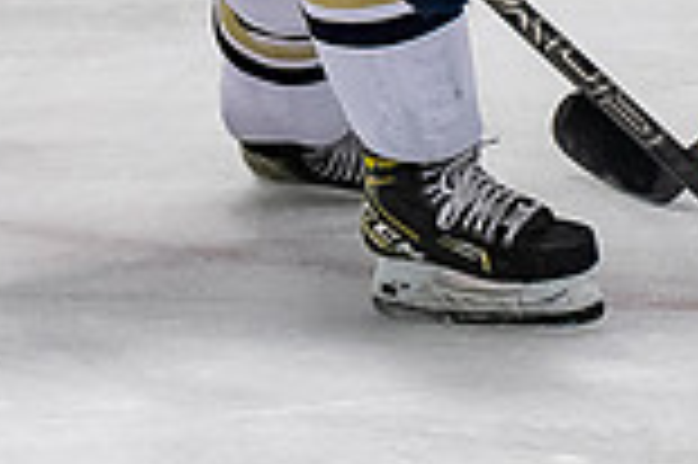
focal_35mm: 794
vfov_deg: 1.7
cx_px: 505
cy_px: -553
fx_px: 15378
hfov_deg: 2.6
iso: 1400
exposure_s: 1/800
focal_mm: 90
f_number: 3.5
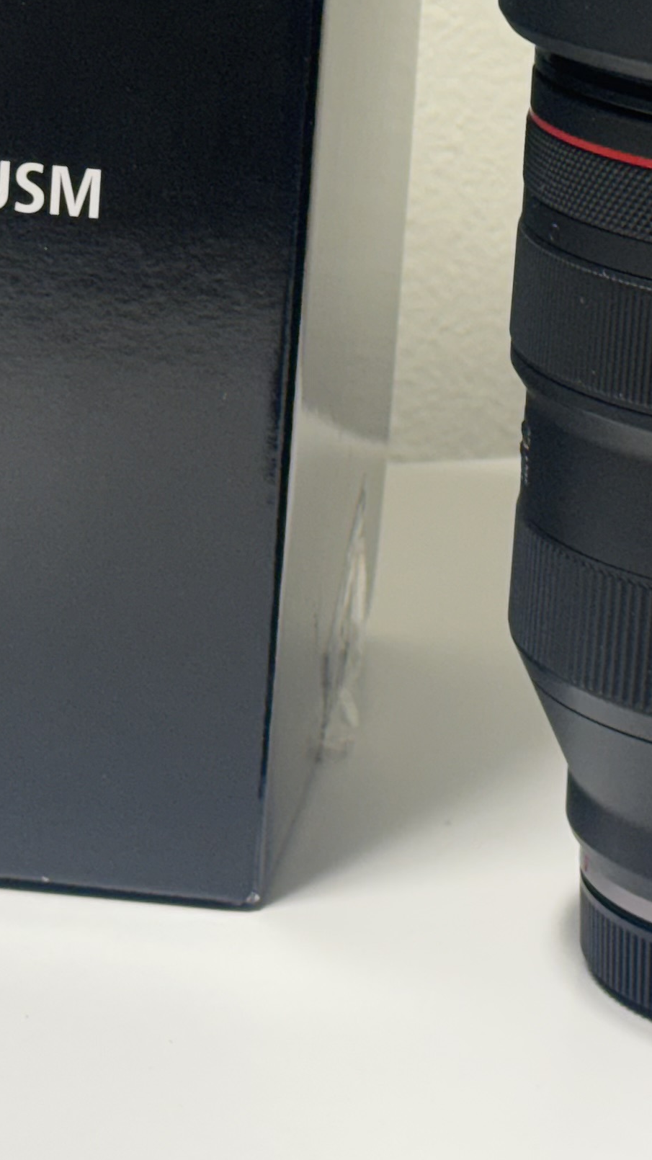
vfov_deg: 16.2
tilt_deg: -10.7
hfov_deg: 9.2
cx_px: 528
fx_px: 4028
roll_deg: -5.3
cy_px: 118
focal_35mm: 131
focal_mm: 6.76
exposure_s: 1/60
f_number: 1.78
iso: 50
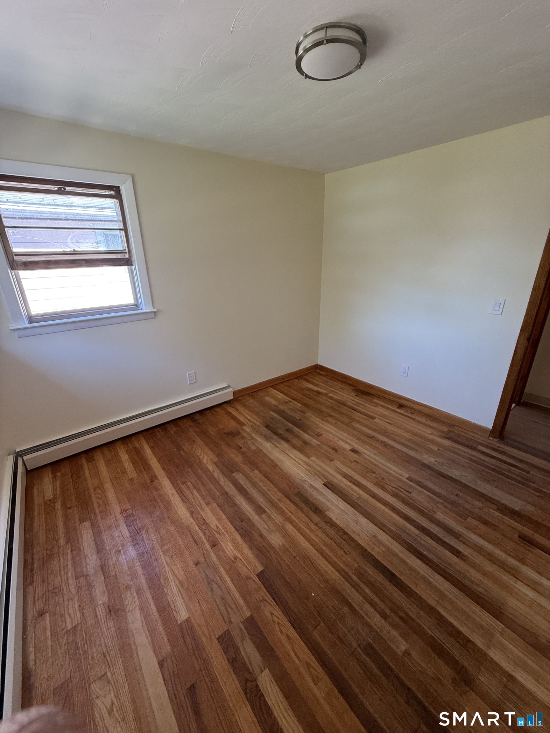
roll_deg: +0.1
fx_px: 297
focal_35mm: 14
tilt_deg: -21.5
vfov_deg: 102.1
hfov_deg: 85.7
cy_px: 366
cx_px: 275
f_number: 2.2
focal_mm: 2.22
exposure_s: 1/99
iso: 160
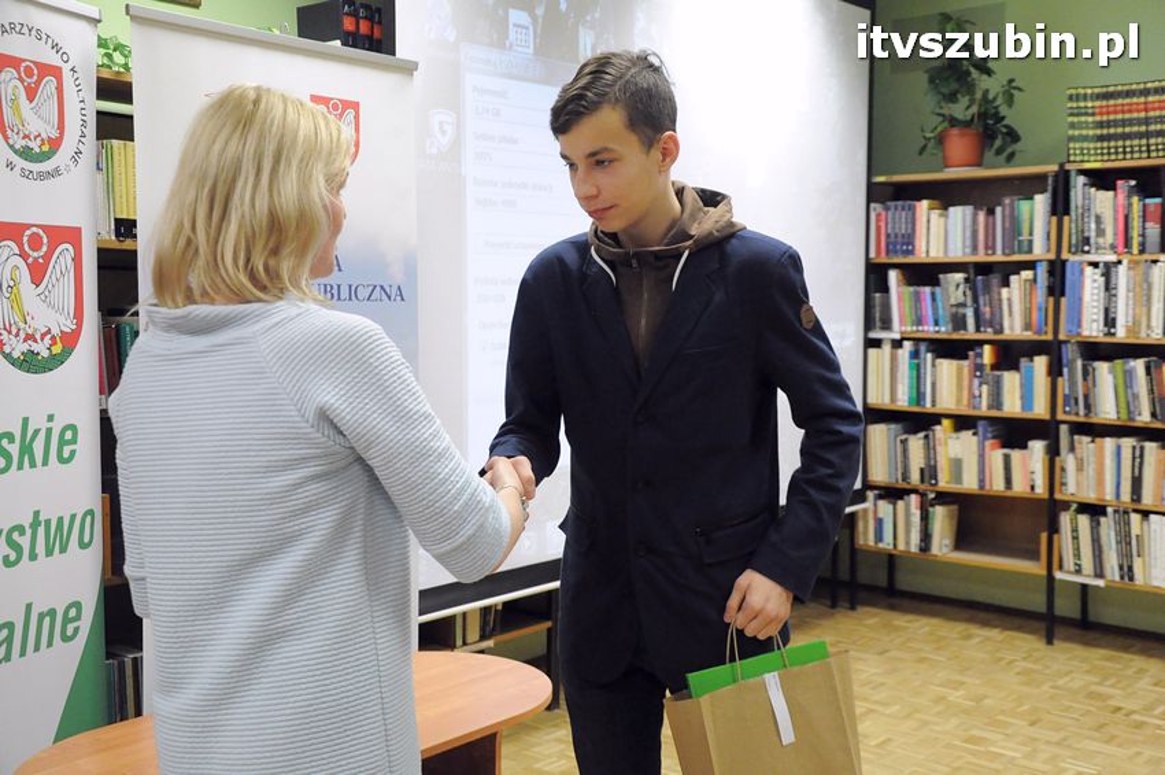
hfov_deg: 49.6
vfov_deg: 34.1
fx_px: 1261
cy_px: 388
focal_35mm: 39
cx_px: 582
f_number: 5.6
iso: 3200
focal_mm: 26
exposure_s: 1/125
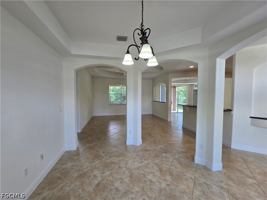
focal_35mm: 13
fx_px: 100
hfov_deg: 106.2
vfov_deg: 89.9
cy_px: 100
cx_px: 134
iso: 64
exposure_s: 1/60
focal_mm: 2.2
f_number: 2.2
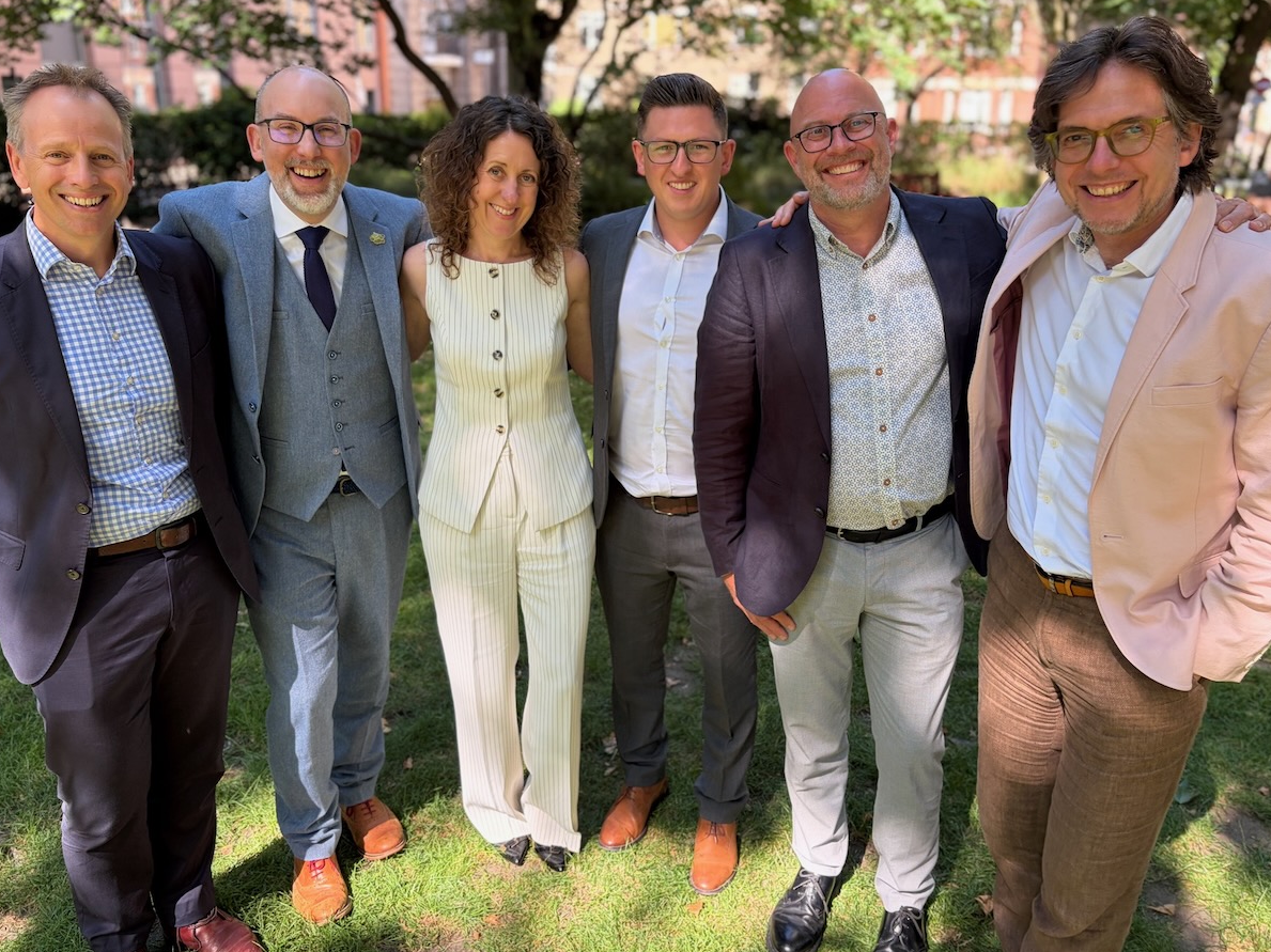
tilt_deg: -16.9
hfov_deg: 63.5
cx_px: 625
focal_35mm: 28
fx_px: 1028
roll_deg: -0.1
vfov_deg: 49.7
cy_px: 444
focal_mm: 5.96
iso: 64
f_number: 1.6
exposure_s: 1/183
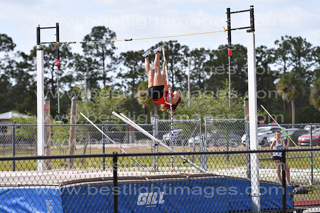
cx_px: 160
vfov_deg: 7.6
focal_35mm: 180
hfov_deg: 11.4
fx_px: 1600
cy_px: 106
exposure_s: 1/1250
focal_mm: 120
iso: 100
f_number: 4
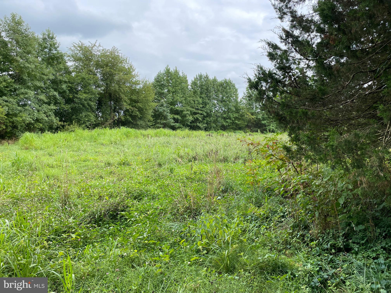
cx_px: 196
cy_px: 146
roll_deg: +0.0
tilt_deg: -3.7
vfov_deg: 53.1
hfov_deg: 67.3
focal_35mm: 26
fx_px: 294
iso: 32
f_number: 1.6
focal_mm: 4.2
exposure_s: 1/1114
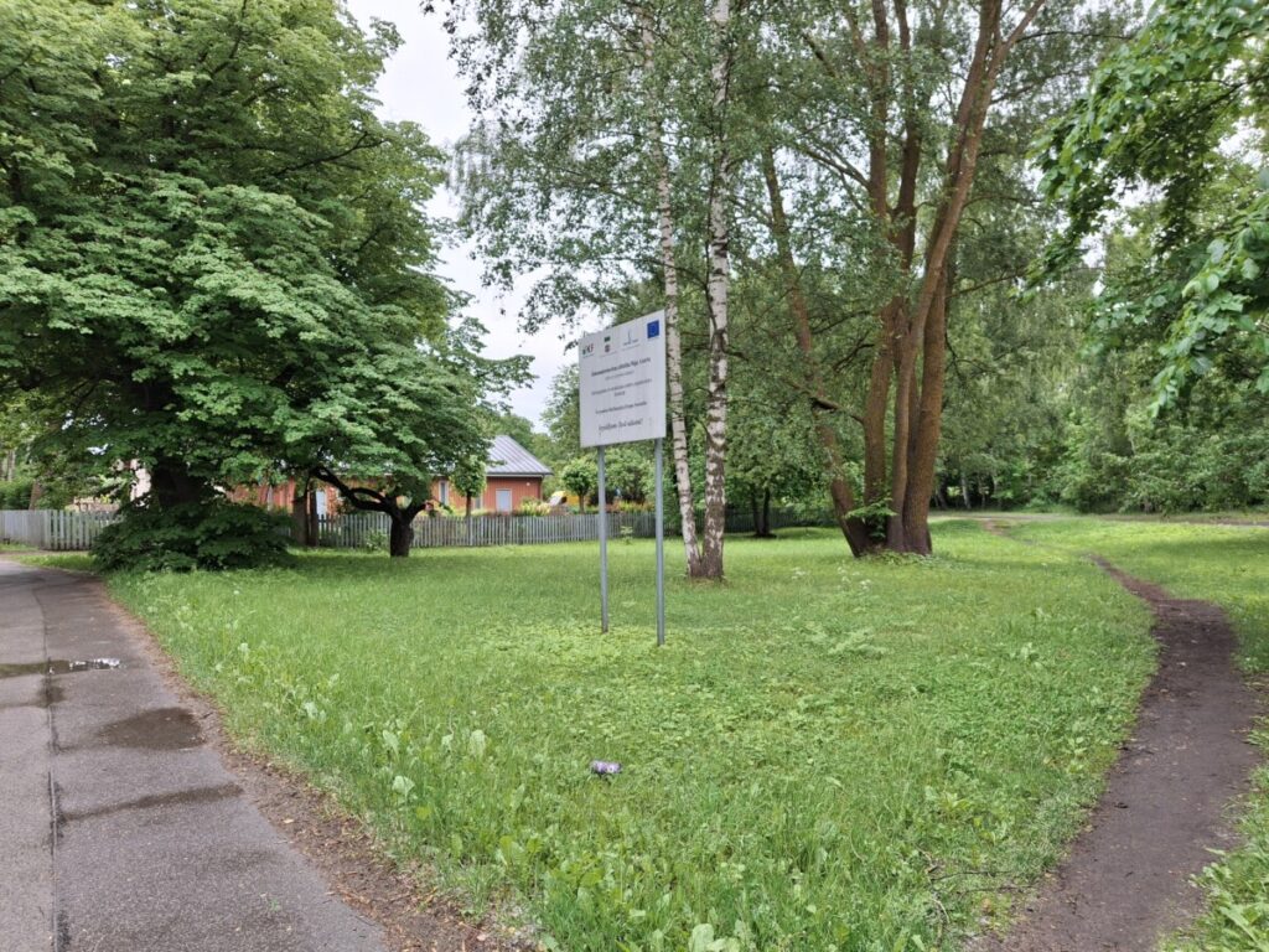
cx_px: 634
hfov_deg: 69.4
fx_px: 916
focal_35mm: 25
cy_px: 476
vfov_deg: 54.9
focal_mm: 4.69
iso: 32
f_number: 1.8
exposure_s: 1/216
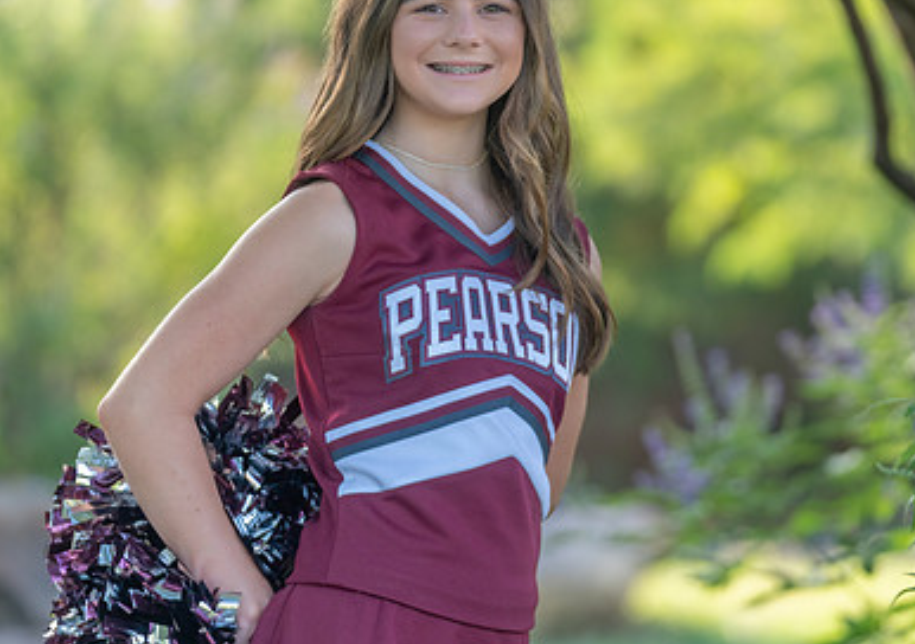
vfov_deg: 5.9
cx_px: 504
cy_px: 252
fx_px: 6286
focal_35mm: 243
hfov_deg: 8.3
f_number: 2.8
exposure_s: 1/320
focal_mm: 143
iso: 320
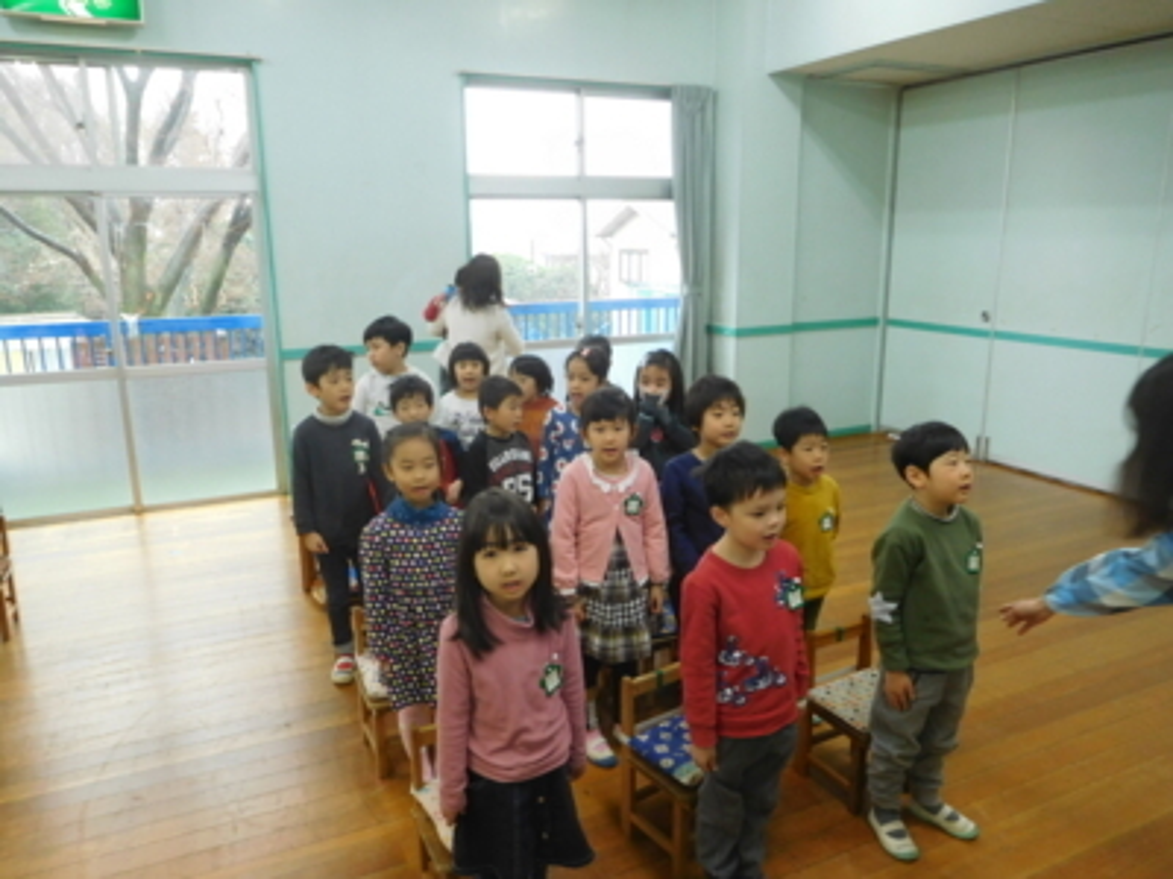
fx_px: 847
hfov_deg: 69.4
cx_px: 586
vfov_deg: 54.9
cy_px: 440
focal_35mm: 25
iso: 320
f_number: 3.4
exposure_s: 1/30
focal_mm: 4.5
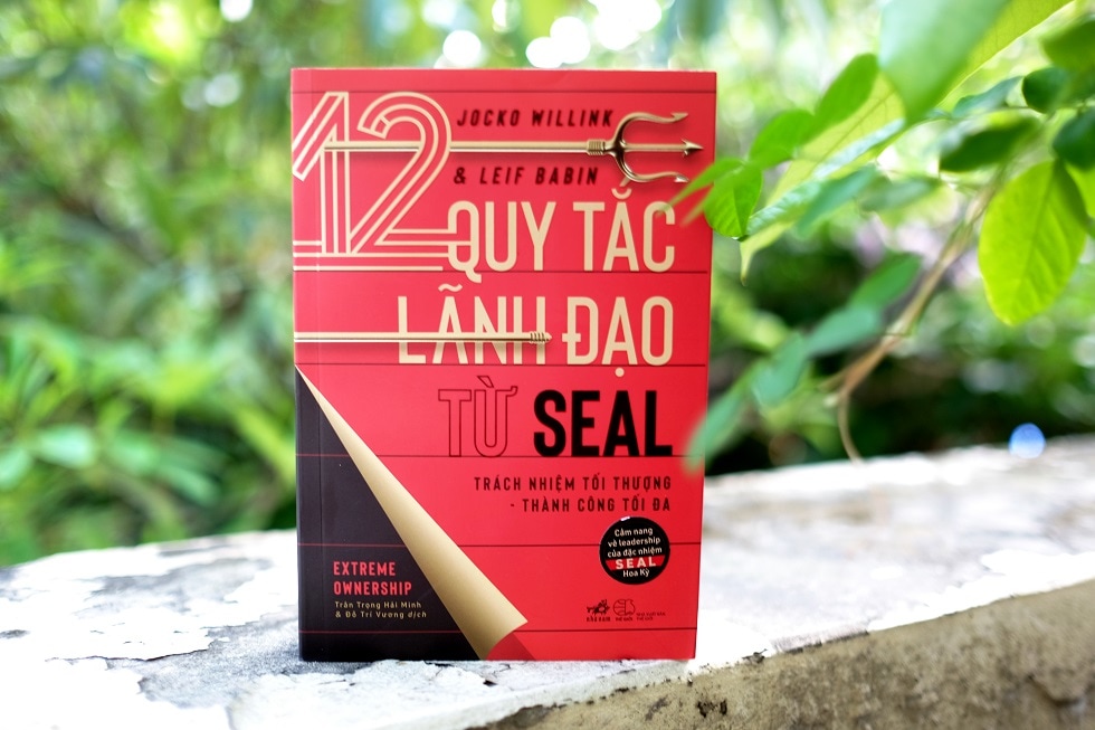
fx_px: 1064
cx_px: 548
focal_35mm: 35
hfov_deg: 54.4
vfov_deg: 37.8
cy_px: 365
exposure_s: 1/30
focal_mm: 23
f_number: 1.4
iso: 100
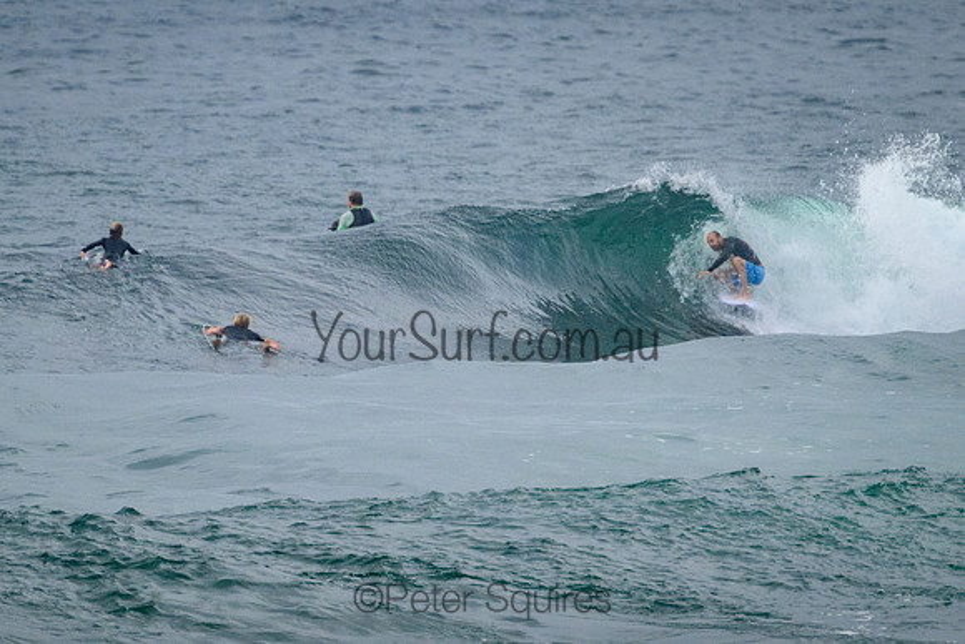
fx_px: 29483
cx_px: 524
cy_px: 268
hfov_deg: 1.9
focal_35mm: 1100
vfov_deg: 1.3
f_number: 11
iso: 2000
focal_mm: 800
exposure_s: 1/2000
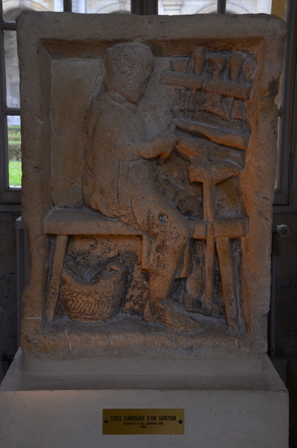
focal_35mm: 66
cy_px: 224
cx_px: 148
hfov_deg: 20.5
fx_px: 820
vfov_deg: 30.6
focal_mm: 44
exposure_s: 1/200
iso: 1000
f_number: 7.1
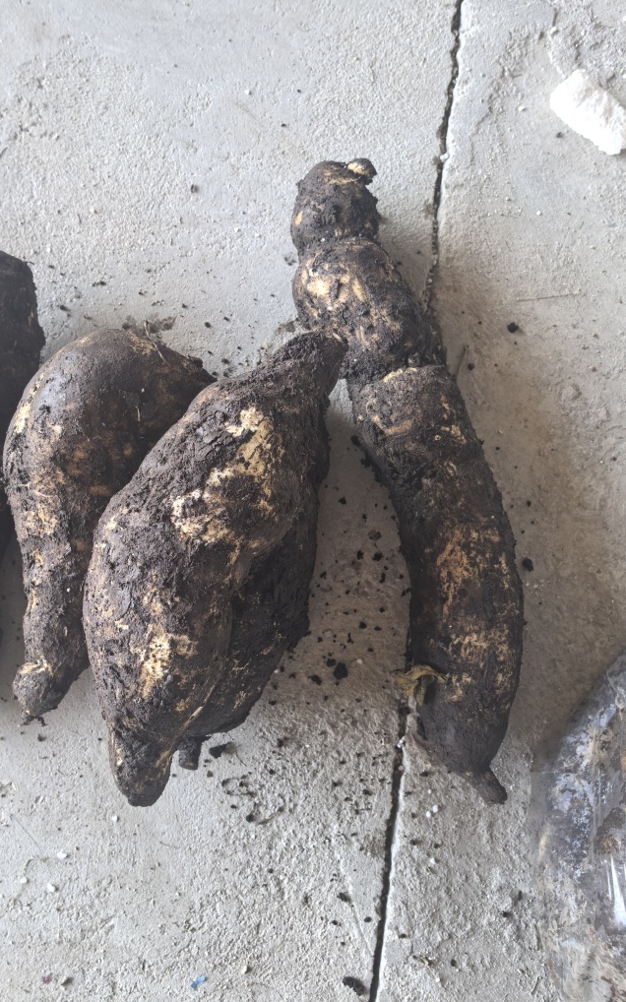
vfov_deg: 62.9
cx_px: 243
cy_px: 491
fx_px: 819
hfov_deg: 41.6
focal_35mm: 30
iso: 160
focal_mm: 5.75
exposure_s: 1/100
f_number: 2
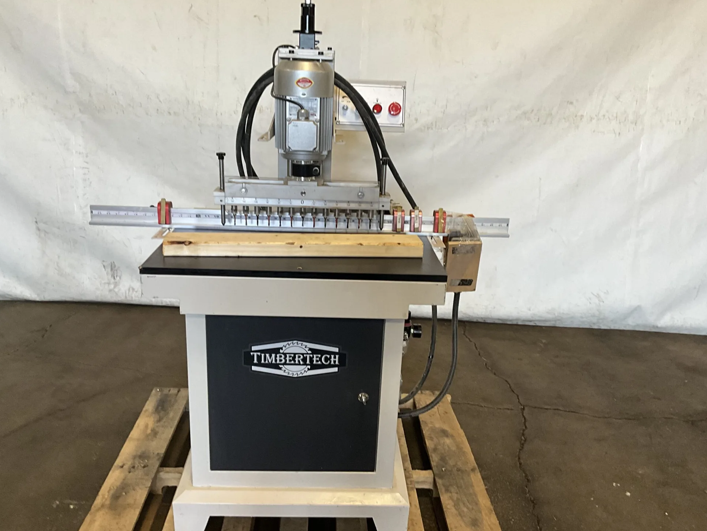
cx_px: 351
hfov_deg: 60.0
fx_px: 613
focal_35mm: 30
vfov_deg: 46.8
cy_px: 266
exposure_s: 1/60
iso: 80
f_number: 1.8
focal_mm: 3
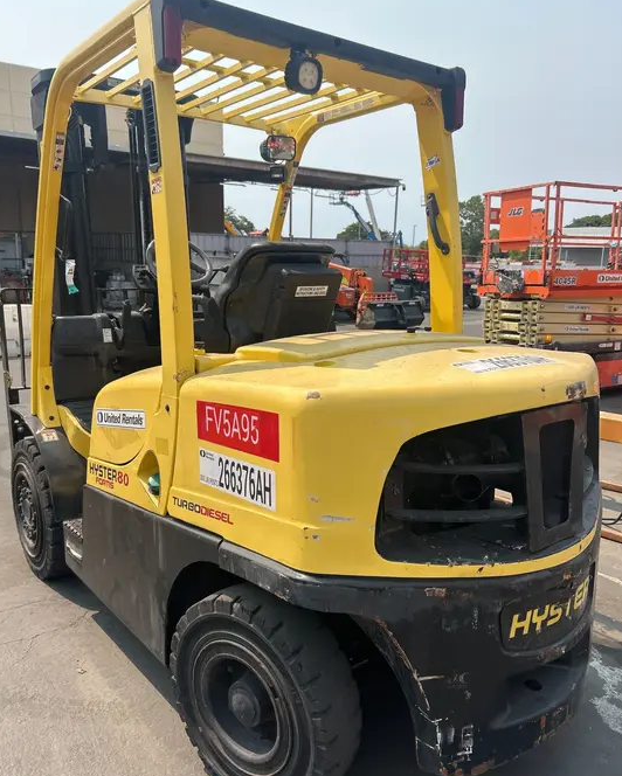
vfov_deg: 62.2
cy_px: 398
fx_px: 644
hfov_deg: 51.6
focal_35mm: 28
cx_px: 316
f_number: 1.5
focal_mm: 5.7
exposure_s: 1/3571
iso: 50
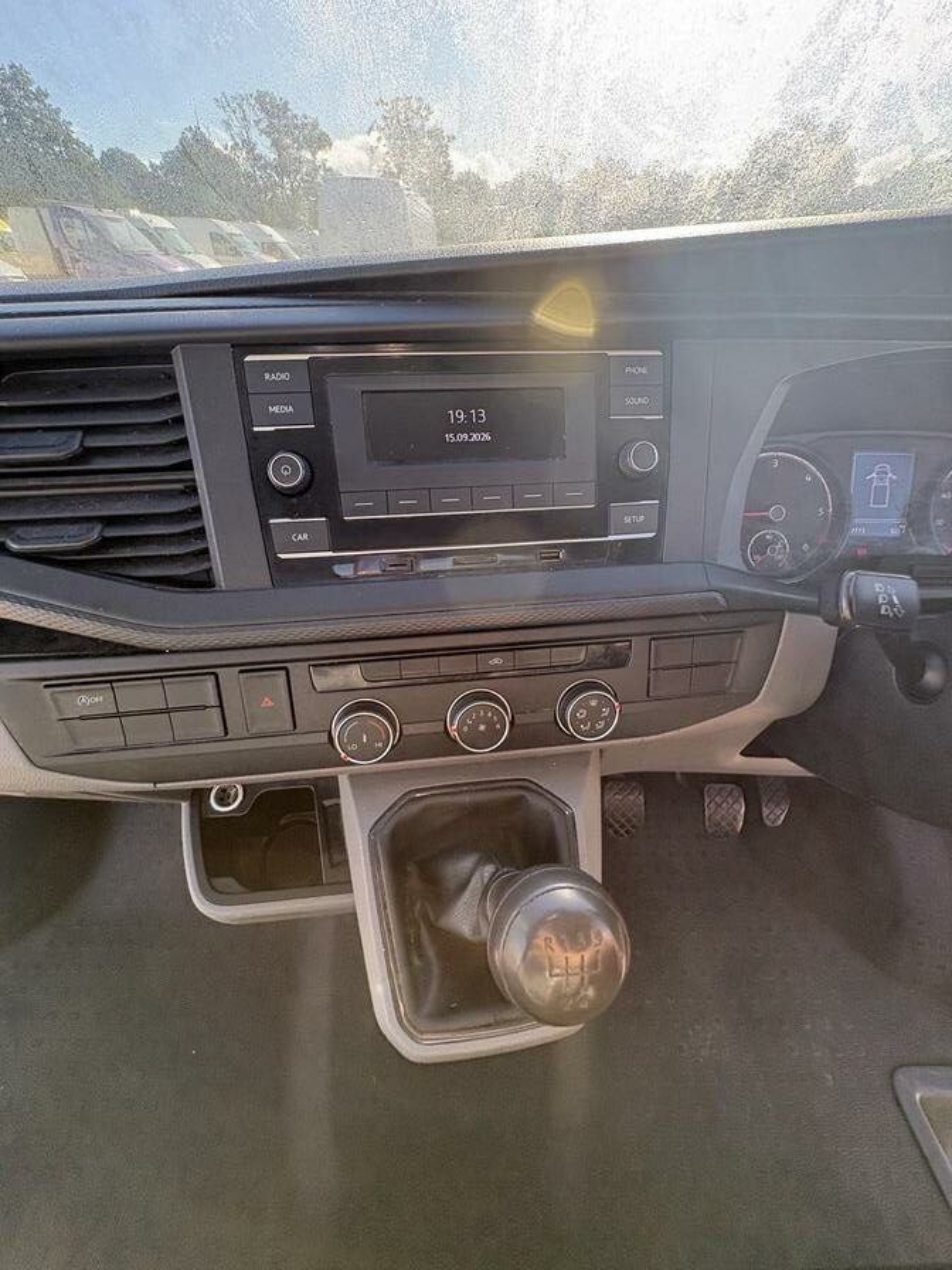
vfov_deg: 102.1
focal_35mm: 14
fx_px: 513
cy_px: 635
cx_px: 476
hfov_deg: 85.7
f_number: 2.2
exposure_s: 1/129
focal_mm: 2.22
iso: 64
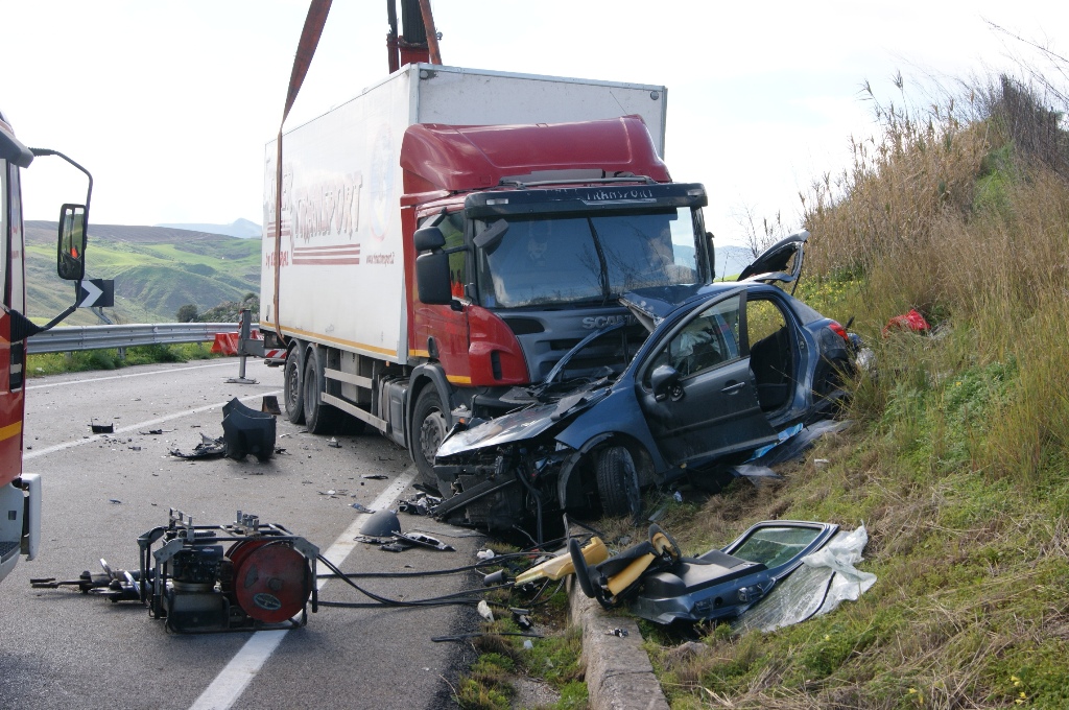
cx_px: 534
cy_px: 355
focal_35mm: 45
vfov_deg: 29.8
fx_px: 1335
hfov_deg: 43.7
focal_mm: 30
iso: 100
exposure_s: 1/80
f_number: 10
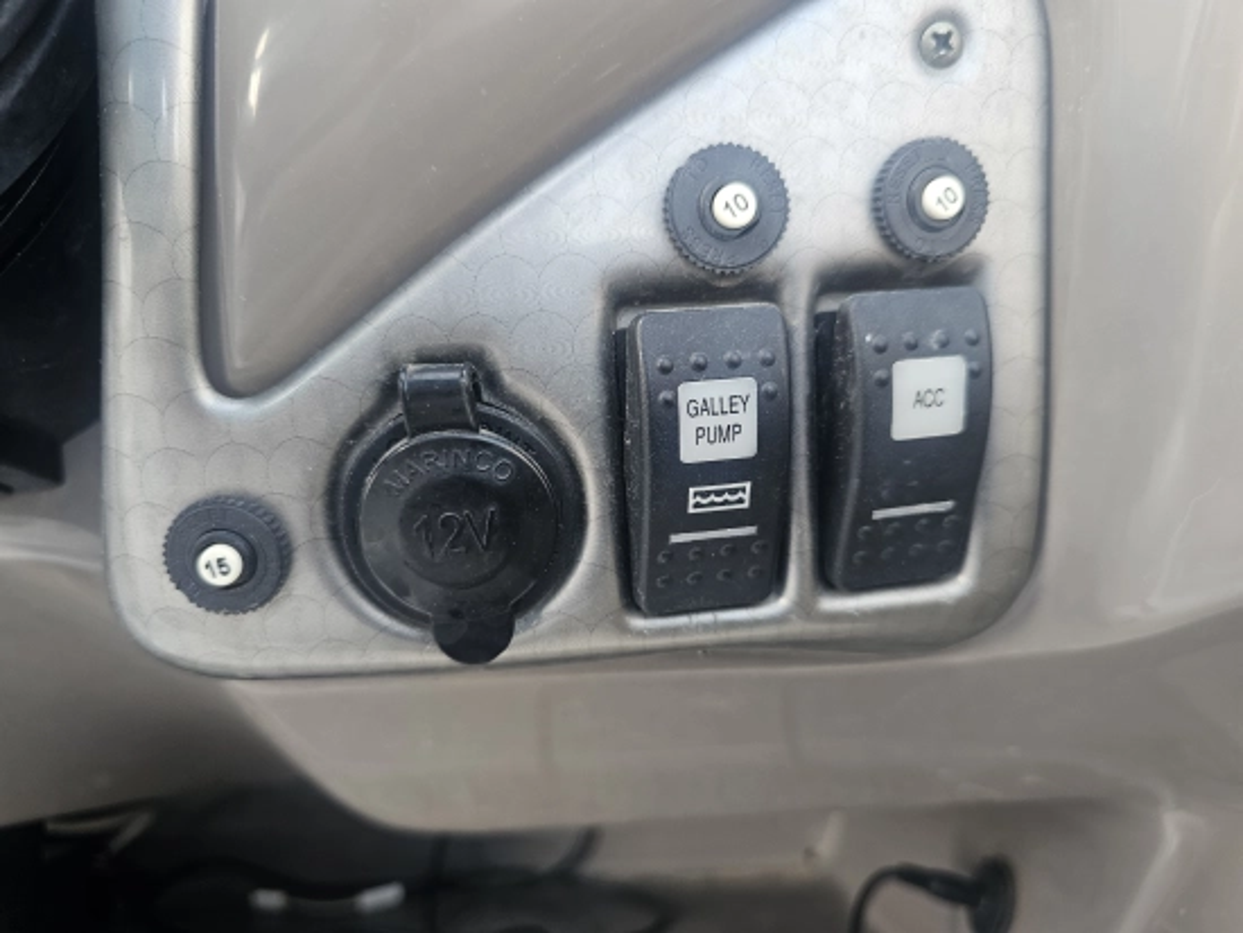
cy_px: 466
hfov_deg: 73.9
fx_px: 826
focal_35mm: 23
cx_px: 622
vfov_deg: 58.9
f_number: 1.7
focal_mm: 6.3
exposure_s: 1/180
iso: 160
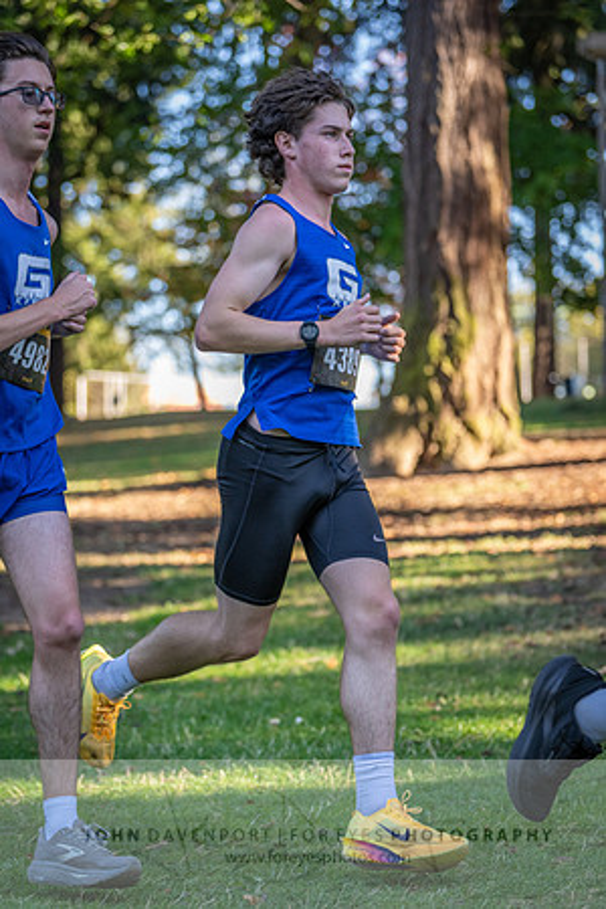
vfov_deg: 24.8
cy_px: 454
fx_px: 2070
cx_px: 303
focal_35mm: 82
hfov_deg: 16.7
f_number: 2.8
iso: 720
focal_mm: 82
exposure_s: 1/1000
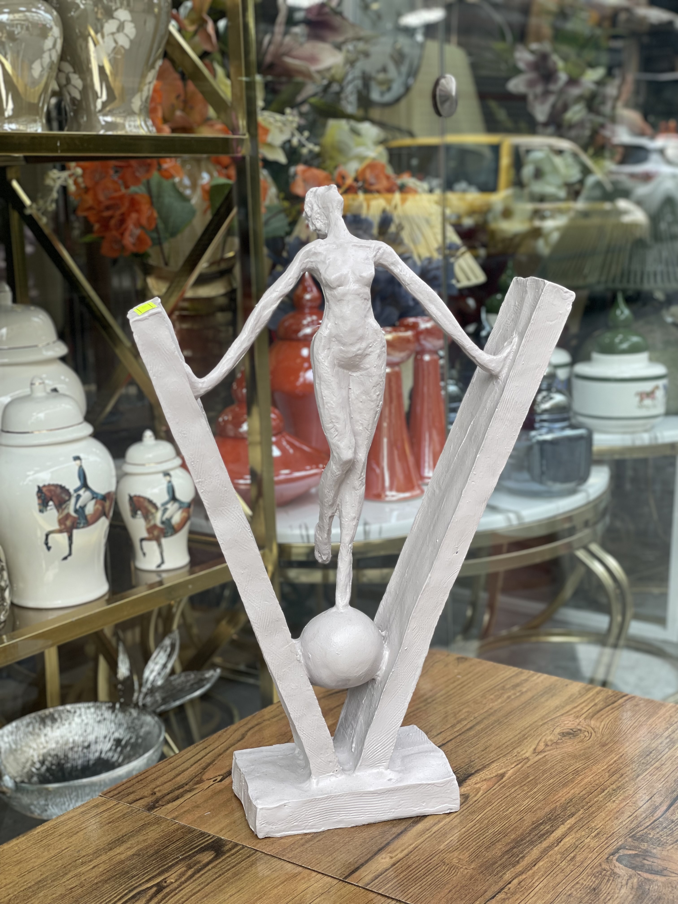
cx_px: 339
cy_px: 452
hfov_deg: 28.0
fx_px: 1358
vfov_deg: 36.8
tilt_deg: -10.3
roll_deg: +1.5
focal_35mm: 52
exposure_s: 1/122
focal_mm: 6
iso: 25
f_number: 2
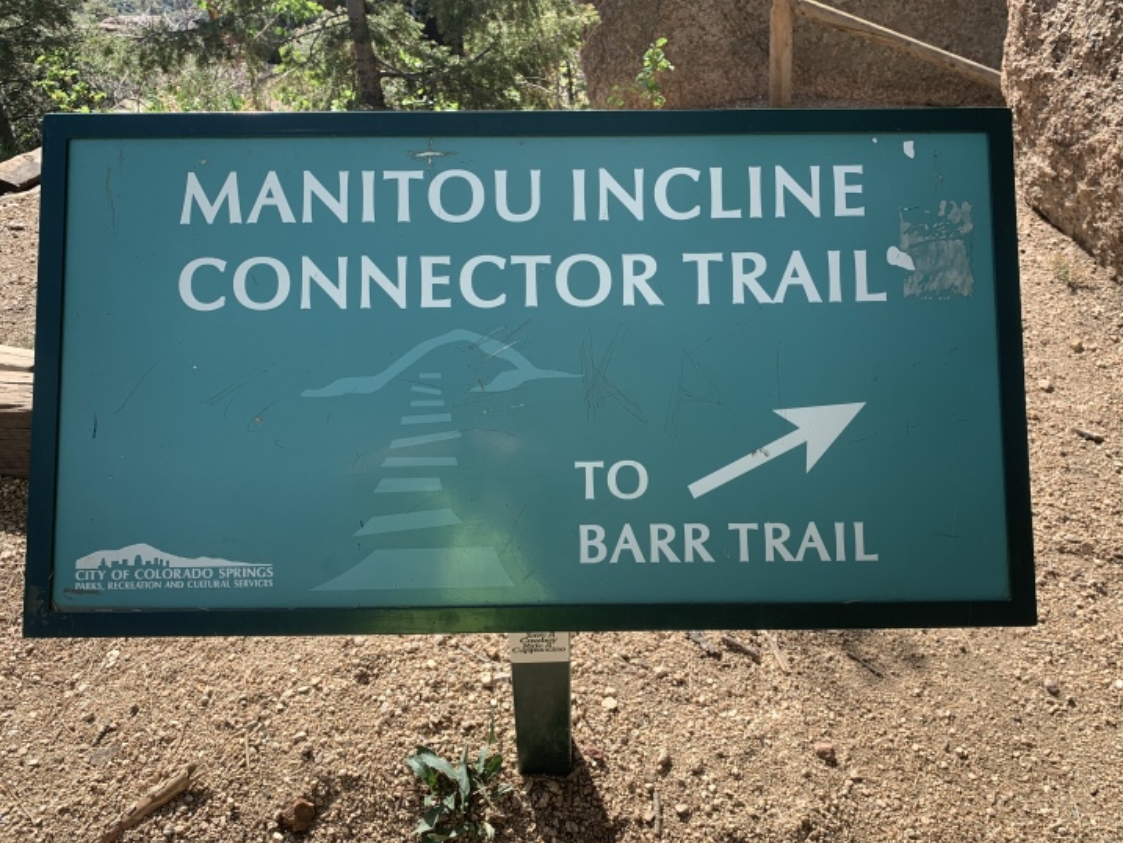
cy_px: 392
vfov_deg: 48.2
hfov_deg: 61.6
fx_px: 941
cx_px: 575
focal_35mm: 29
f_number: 1.8
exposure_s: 1/808
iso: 25
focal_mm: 4.25
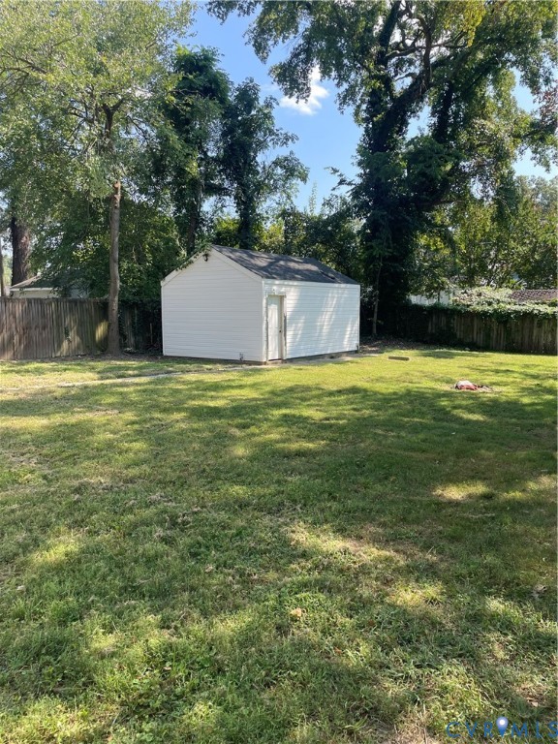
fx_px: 559
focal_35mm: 26
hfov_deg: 53.1
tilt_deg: -4.8
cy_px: 372
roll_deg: +0.6
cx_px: 279
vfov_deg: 67.3
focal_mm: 4.2
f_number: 1.6
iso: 32
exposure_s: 1/678
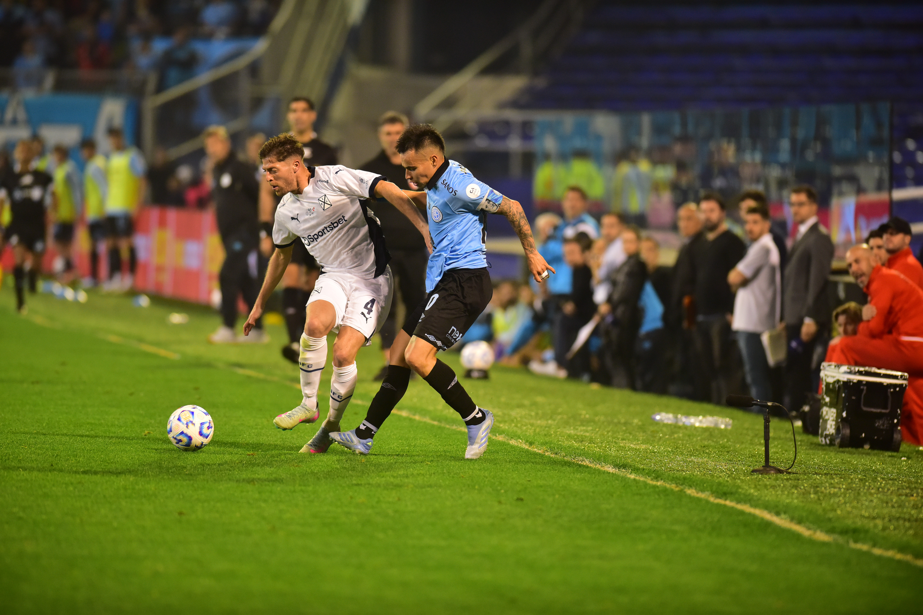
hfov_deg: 6.9
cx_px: 462
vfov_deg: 4.6
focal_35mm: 300
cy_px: 308
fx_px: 7691
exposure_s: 1/1000
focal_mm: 300
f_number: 2.8
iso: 2000
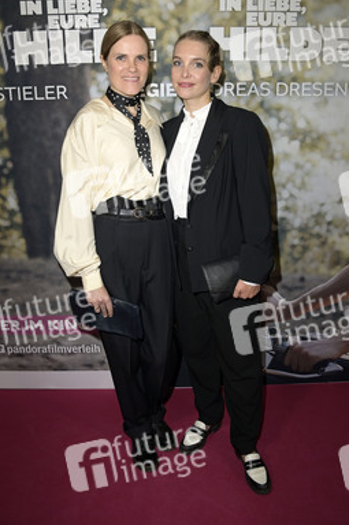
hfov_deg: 51.2
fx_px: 365
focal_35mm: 25
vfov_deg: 71.6
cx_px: 175
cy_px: 254
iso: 640
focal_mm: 24
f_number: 5.6
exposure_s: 1/250
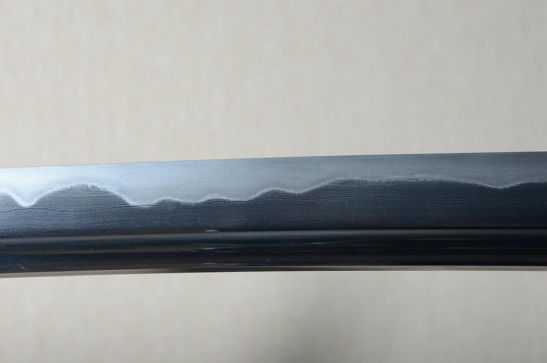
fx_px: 1708
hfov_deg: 18.2
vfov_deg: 12.2
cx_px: 274
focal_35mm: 112
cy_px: 182
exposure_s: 1/2
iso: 400
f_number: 11
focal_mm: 75
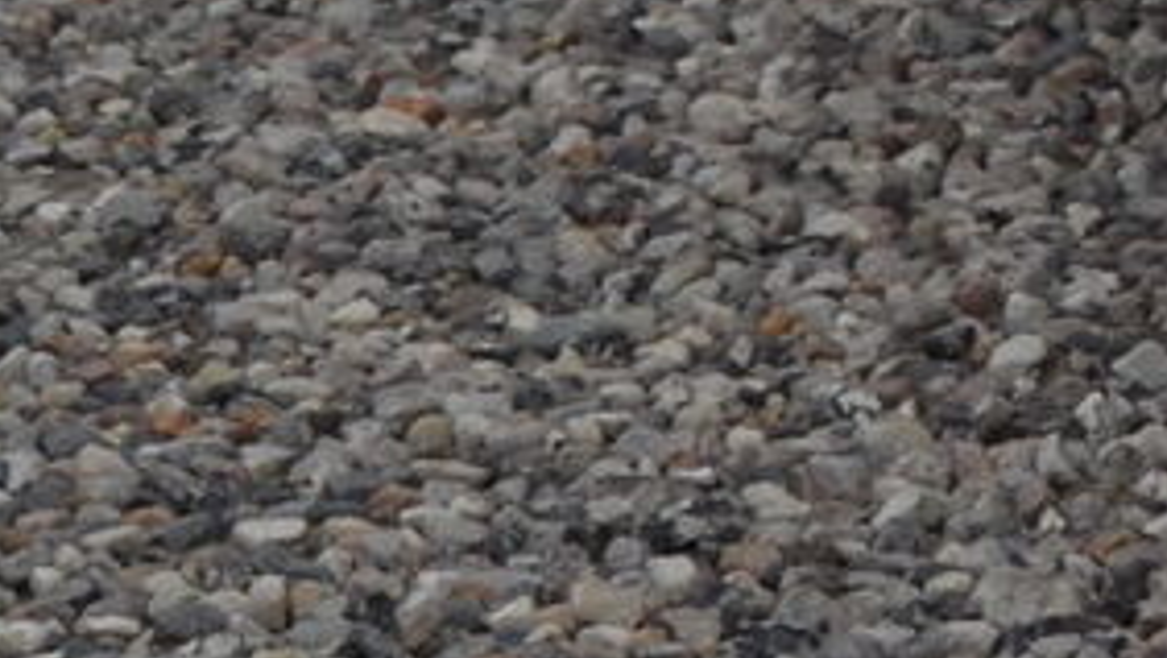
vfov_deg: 5.3
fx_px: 6626
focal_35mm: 214
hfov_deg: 8.8
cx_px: 3166
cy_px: -1386
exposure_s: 1/200
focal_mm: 20
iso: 100
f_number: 7.1
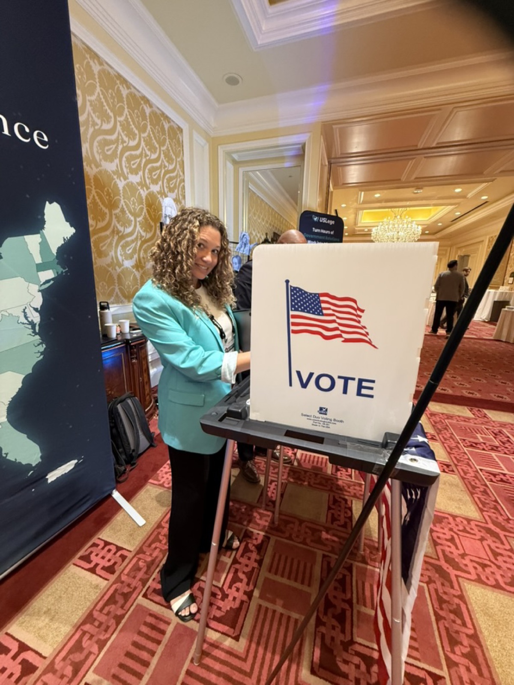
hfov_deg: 85.7
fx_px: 277
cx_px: 257
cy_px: 342
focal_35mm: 14
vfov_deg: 102.1
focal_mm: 2.22
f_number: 2.2
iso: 400
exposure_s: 1/60
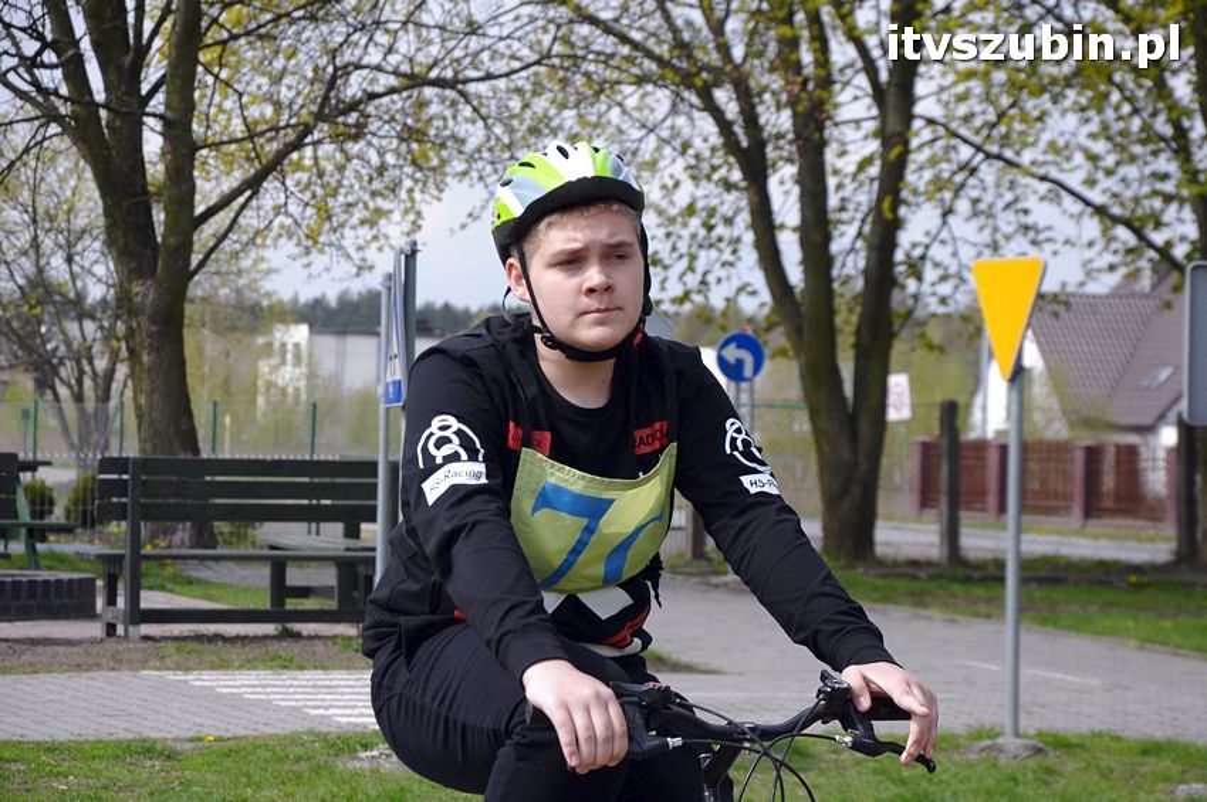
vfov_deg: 10.1
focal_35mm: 135
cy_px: 401
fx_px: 4522
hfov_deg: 15.2
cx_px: 604
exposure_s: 1/1000
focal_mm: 90
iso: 500
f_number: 8
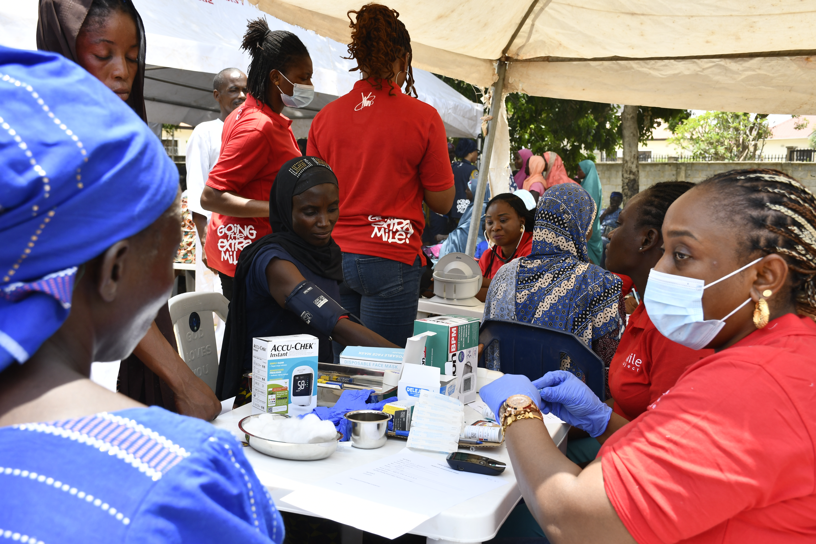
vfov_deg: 34.2
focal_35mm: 39
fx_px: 884
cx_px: 408
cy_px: 272
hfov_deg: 49.6
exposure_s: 1/250
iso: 180
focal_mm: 26
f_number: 6.3
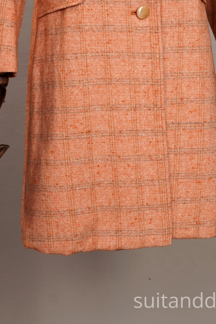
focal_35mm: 95
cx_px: 106
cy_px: 10
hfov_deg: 14.4
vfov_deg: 20.8
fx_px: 855
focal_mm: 32
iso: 250
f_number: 8
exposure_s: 1/25
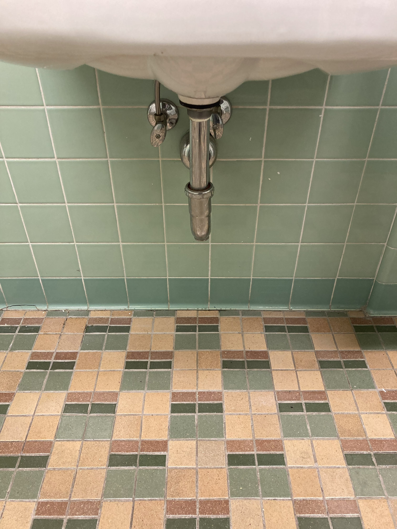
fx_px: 428
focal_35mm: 28
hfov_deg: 49.7
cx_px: 198
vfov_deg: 63.4
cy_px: 264
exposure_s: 1/60
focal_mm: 3.99
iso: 125
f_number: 1.8
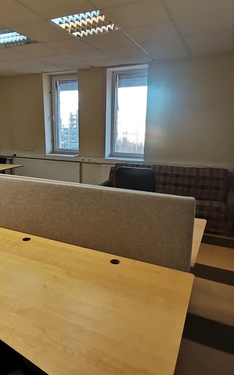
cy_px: 185
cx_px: 97
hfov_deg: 49.0
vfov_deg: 72.6
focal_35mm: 25
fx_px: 255
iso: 125
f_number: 2.4
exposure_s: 1/50
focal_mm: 1.78
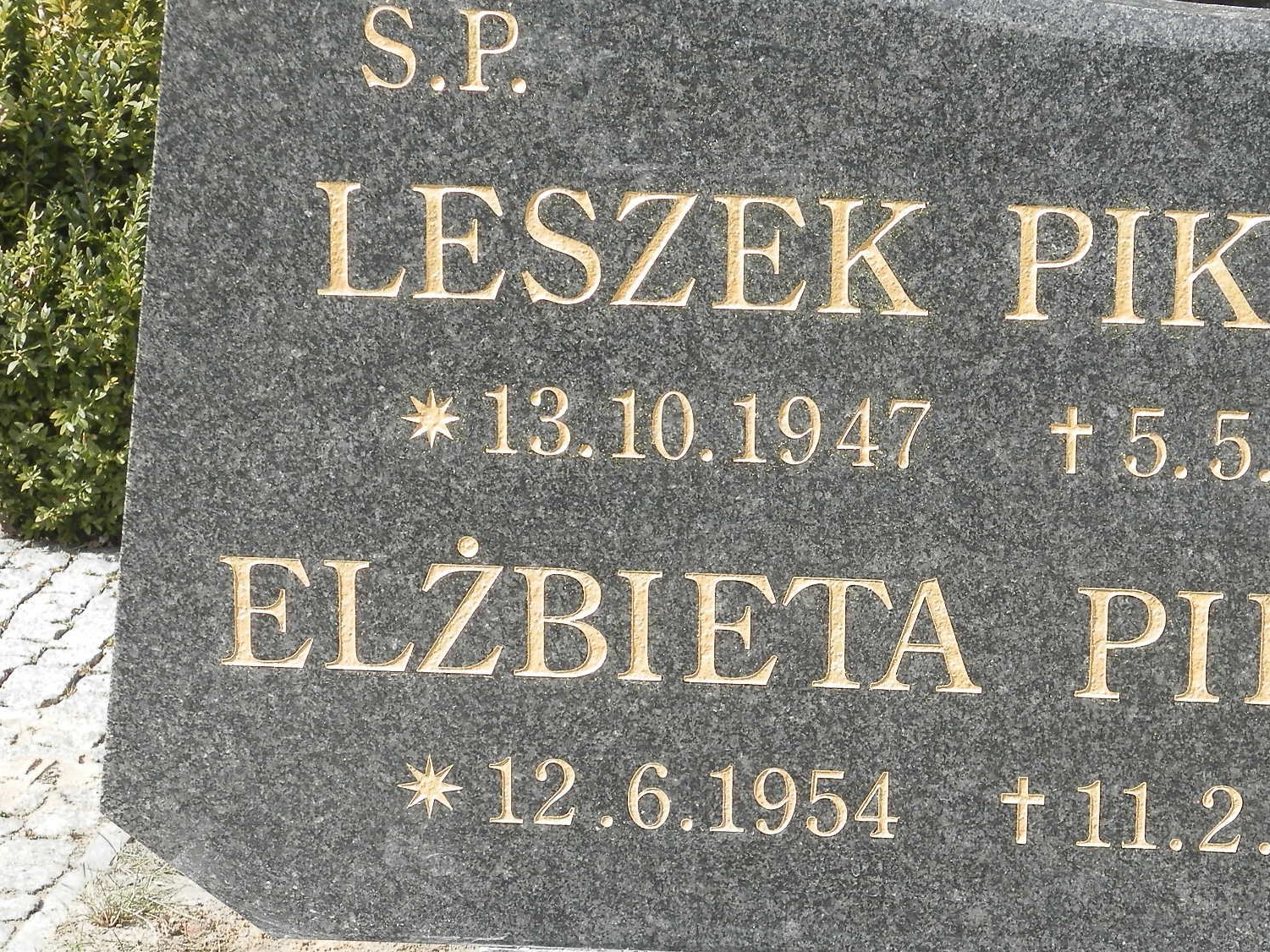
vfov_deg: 12.8
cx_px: 882
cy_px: 556
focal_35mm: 116
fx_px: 4256
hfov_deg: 16.9
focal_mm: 12.2
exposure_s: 1/200
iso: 80
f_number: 4
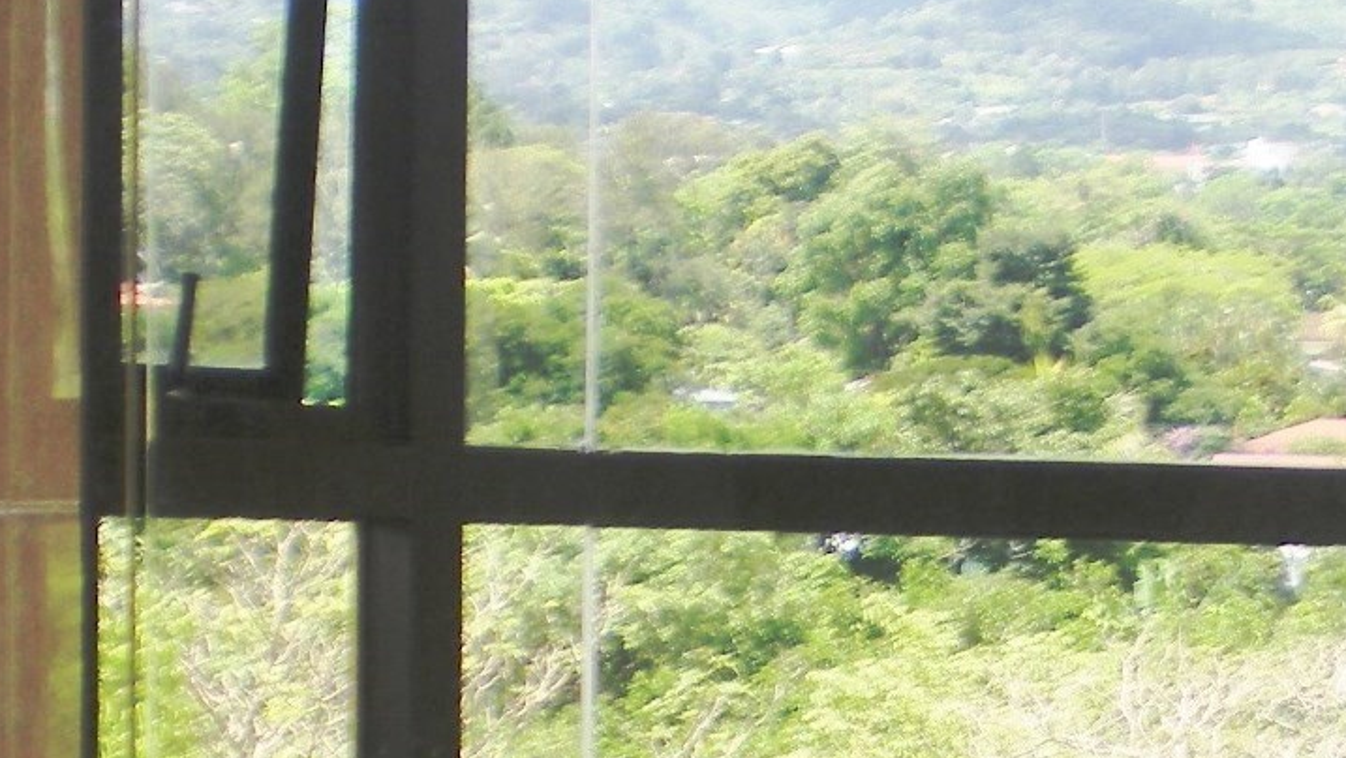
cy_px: 828
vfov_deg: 10.6
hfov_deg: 18.6
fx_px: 4035
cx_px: 1267
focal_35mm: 113
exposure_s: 1/134
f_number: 3.1
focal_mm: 6.3
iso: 64
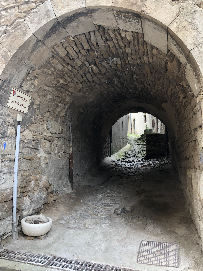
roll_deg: +0.0
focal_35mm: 28
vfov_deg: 63.4
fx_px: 219
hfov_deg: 49.7
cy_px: 136
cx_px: 102
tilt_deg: +8.1
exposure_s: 1/120
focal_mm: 4
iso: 40
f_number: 1.8
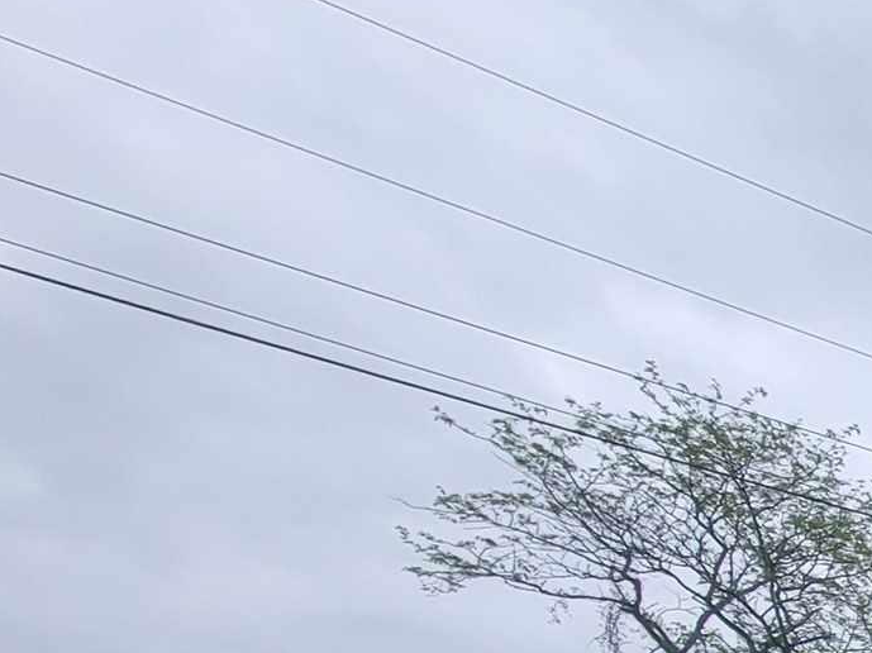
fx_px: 1460
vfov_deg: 18.2
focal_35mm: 58
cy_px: 1263
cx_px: 1759
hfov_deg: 19.0
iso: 50
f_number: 2.2
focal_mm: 2.2
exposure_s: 1/538
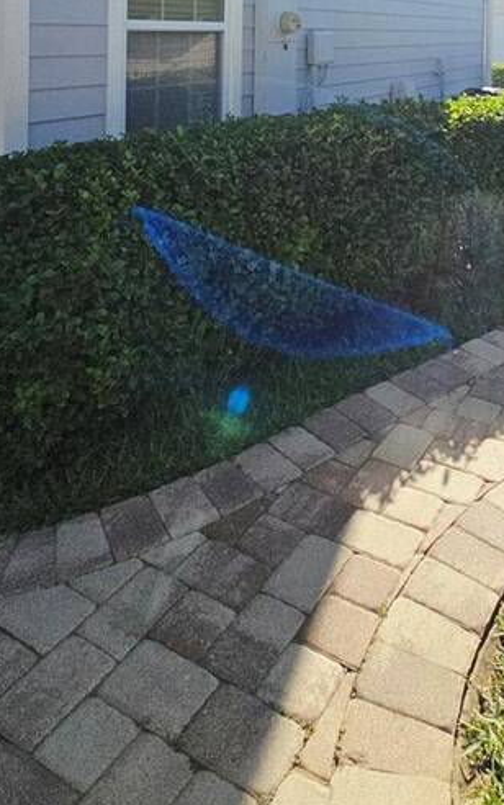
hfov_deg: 43.3
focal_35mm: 28
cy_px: 44
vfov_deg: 55.2
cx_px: 371
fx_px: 615
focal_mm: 2.2
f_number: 2.2
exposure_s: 1/3067
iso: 50
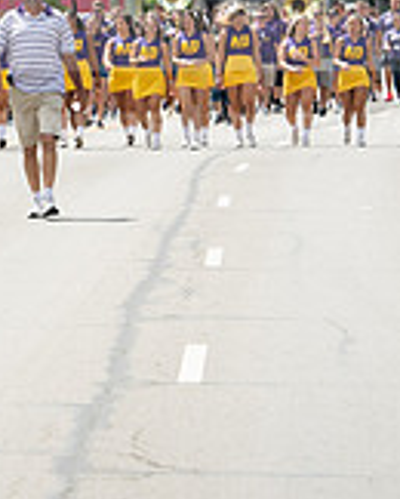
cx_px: -138
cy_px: 186
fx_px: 6041
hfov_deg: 3.8
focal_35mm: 409
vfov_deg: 4.7
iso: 250
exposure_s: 1/800
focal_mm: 122
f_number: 7.1
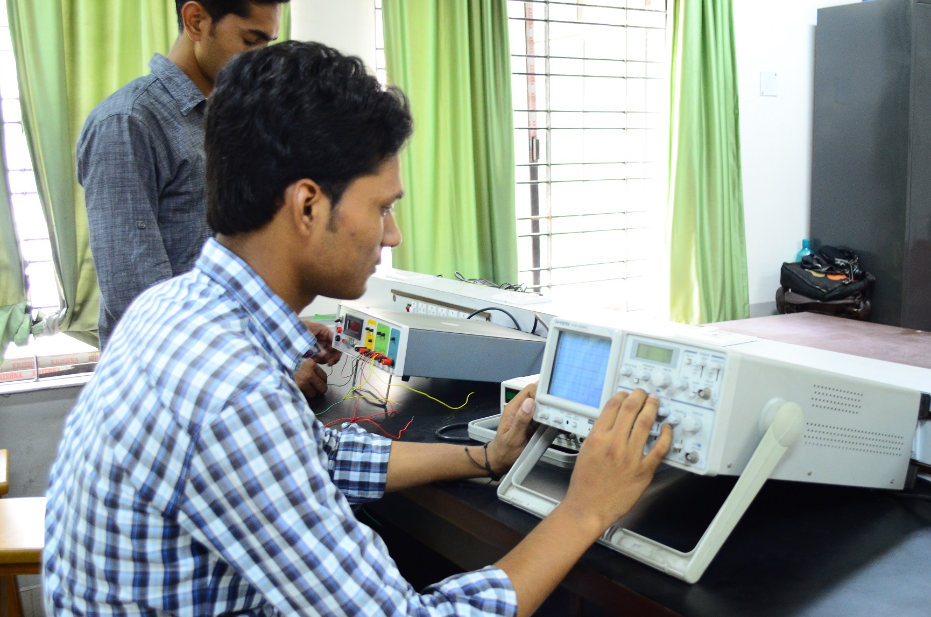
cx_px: 512
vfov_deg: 33.2
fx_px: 1032
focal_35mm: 40
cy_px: 275
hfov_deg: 48.5
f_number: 4
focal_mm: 24
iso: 1250
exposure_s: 1/30
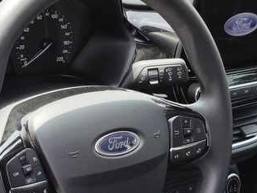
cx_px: 91
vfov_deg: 16.0
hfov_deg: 21.2
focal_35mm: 92
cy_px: 152
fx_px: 684
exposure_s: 1/248
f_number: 1.8
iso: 50
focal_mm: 4.25
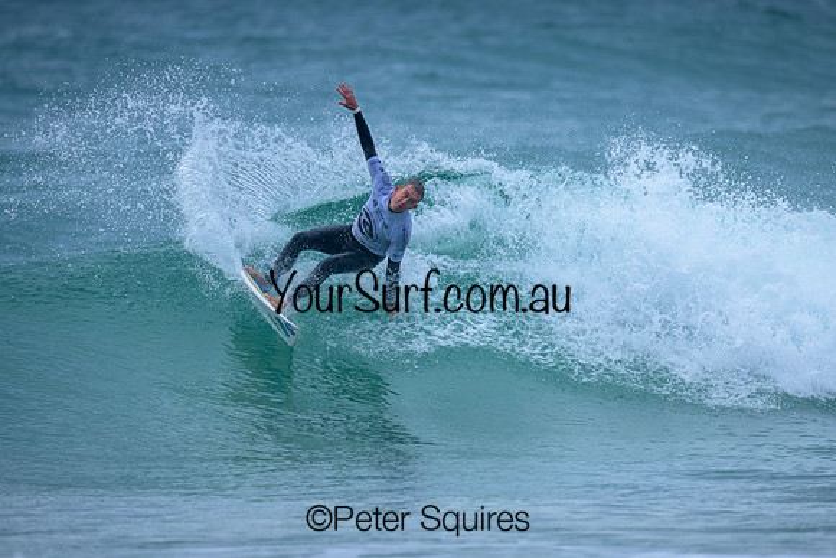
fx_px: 20624
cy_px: 310
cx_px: 448
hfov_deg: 2.3
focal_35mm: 888
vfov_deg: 1.5
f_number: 6.3
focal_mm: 800
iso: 560
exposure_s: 1/2000
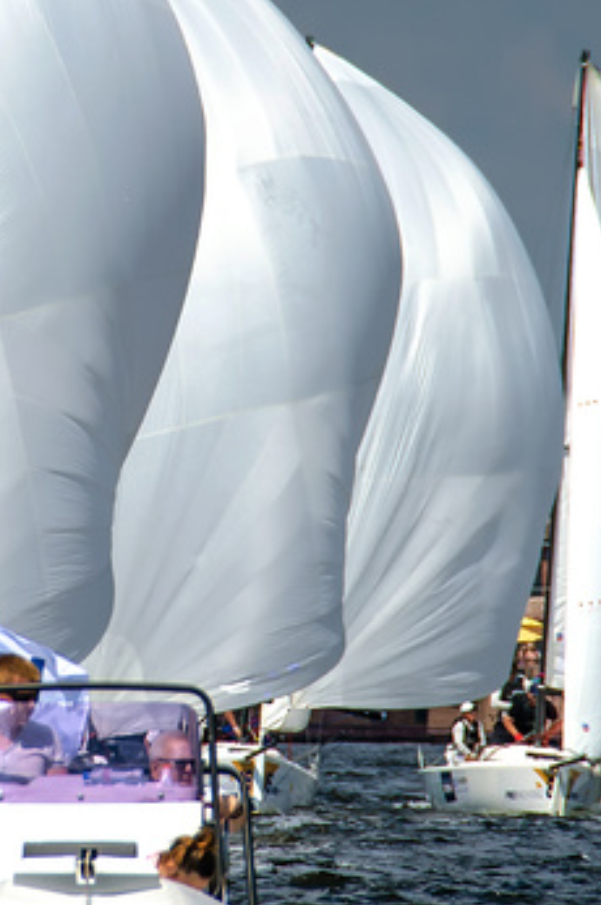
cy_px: 364
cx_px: 89
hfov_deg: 1.2
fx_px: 29531
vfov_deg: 1.8
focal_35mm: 1177
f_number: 8
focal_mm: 300
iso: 320
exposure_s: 1/1000
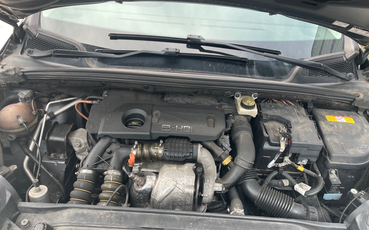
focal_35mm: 28
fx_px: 282
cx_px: 182
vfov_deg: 44.5
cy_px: 123
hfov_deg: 66.5
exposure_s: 1/121
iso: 32
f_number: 1.6
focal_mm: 4.2
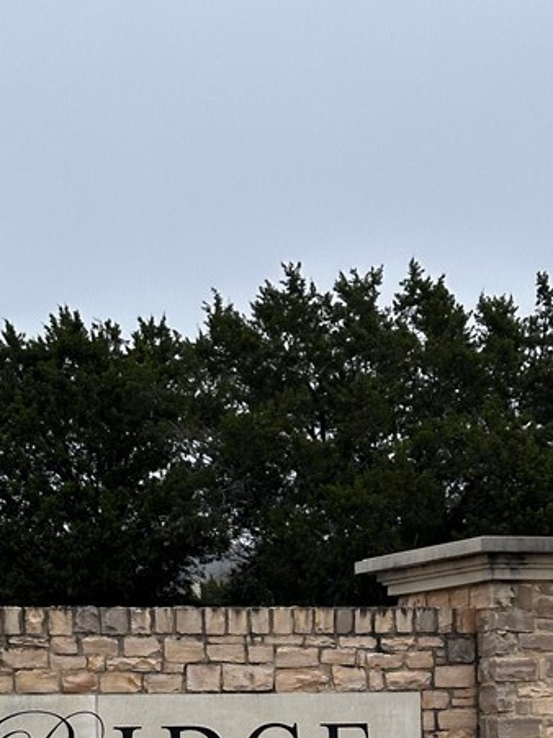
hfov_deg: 13.5
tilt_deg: +0.6
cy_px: 759
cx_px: 124
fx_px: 2323
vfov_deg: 17.6
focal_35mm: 109
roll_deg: +0.1
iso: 64
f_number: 1.78
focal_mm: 6.86
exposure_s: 1/762
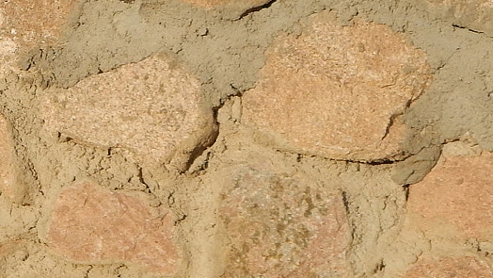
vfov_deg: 8.5
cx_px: -90
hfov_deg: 14.6
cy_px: 25
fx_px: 1870
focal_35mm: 143
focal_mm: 7.7
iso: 125
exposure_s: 1/640
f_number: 7.1
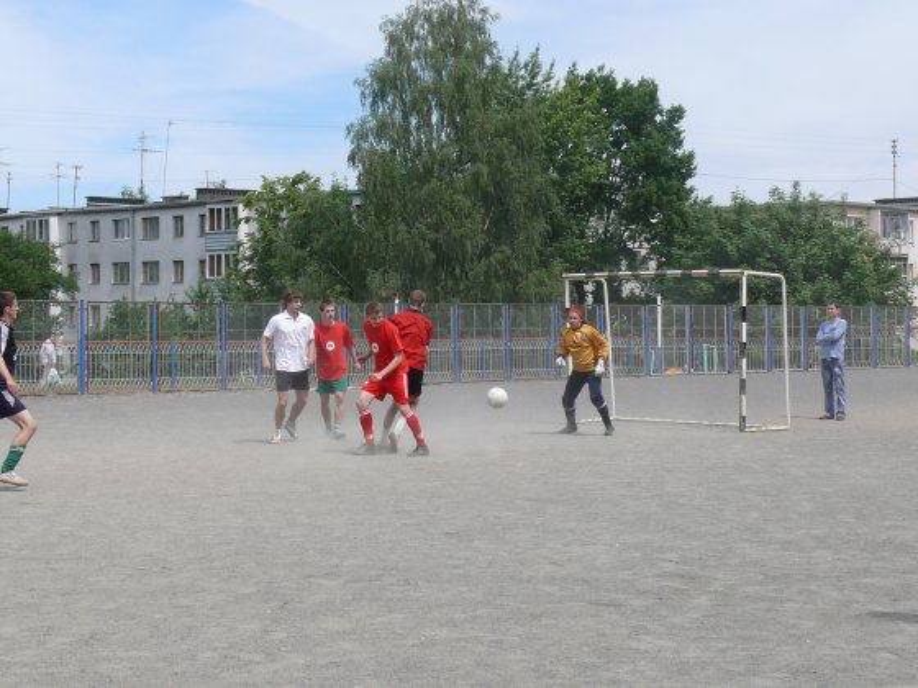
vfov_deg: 19.9
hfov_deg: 26.3
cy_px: 344
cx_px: 459
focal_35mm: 74
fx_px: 1962
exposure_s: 1/400
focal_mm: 11.3
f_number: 6.3
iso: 100
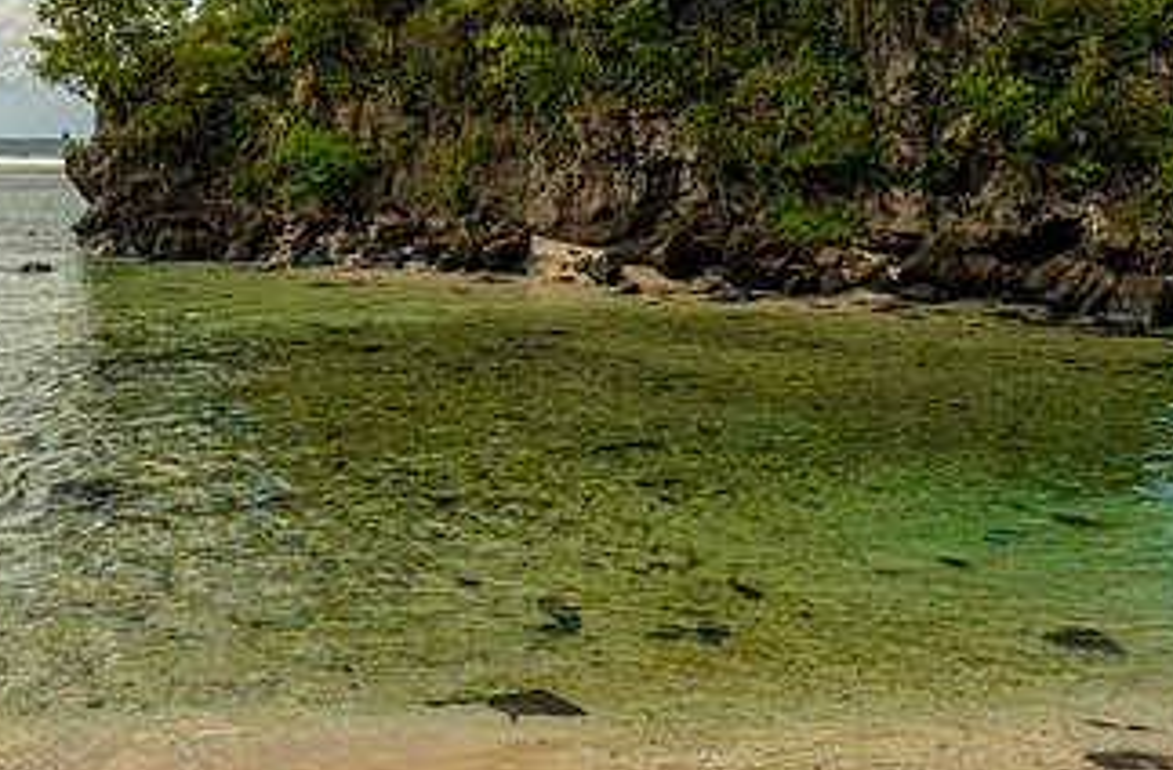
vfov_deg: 28.6
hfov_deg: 42.1
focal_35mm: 46
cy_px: 226
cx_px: 356
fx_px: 1492
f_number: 8
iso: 160
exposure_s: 1/250
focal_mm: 24
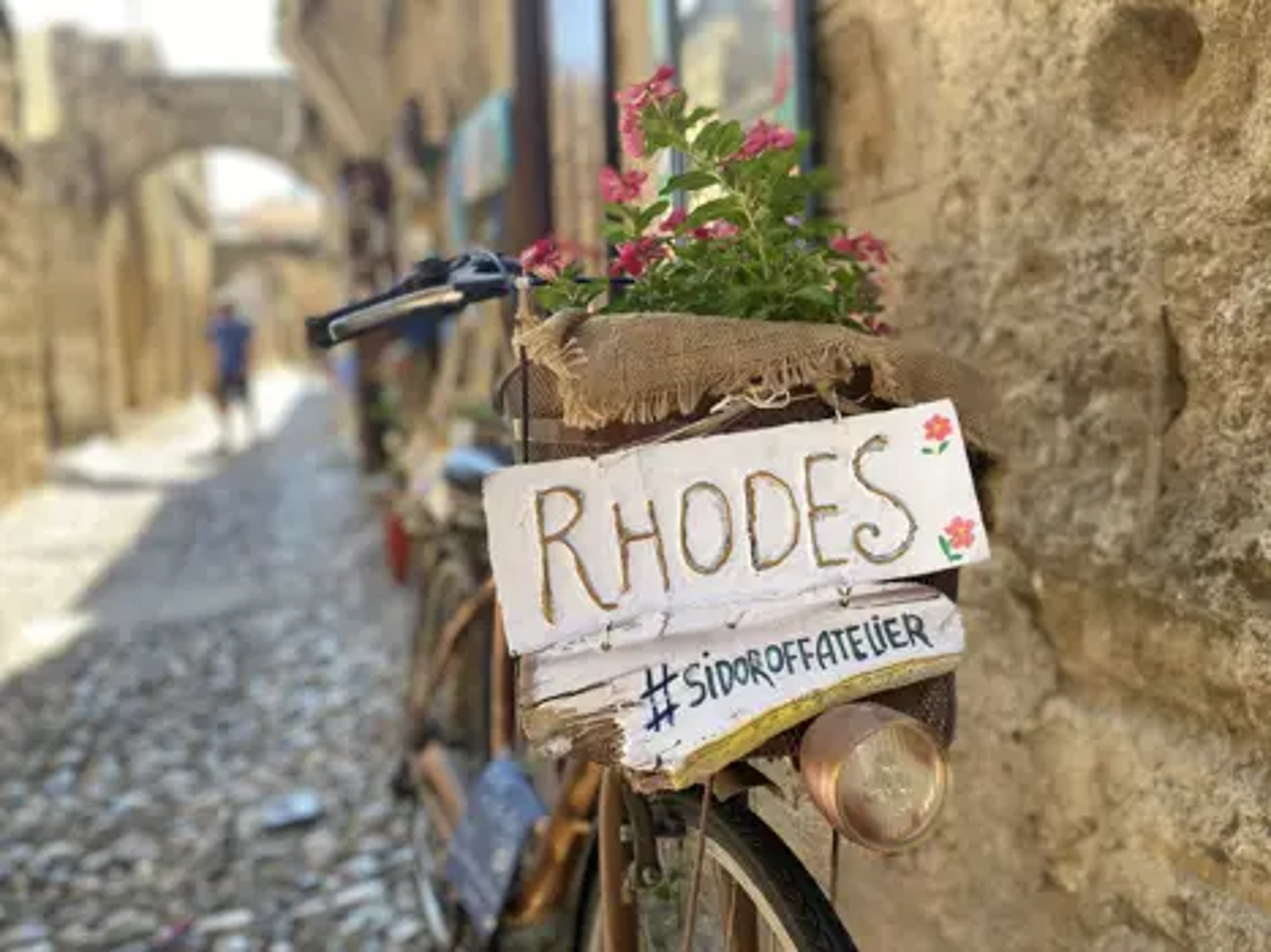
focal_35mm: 26
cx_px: 636
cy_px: 476
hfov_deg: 67.3
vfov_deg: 53.0
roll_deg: +2.3
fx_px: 954
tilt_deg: -7.9
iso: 32
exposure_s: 1/220
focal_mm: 4.25
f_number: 1.8
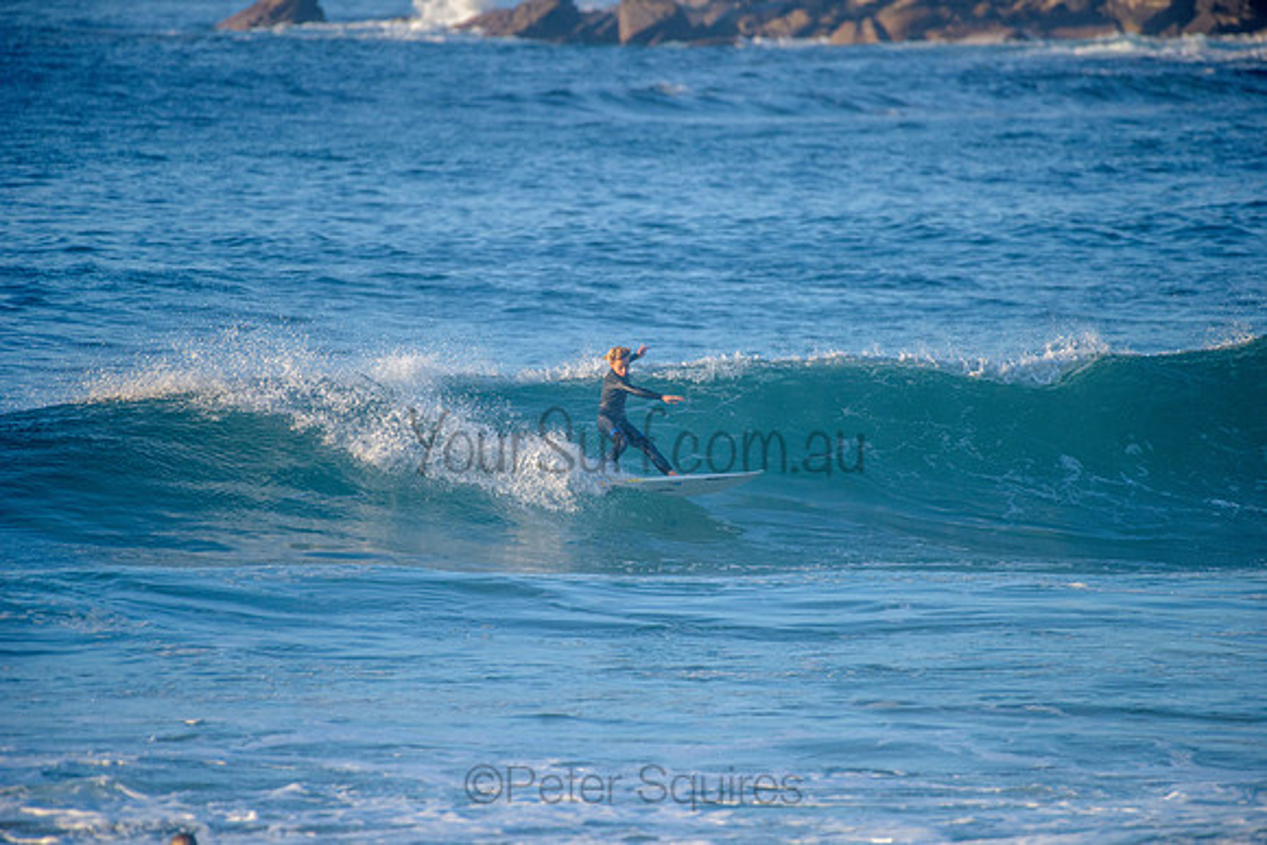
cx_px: 634
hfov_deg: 4.1
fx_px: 17601
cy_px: 422
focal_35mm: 500
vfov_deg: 2.8
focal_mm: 500
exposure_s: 1/2000
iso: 500
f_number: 5.6
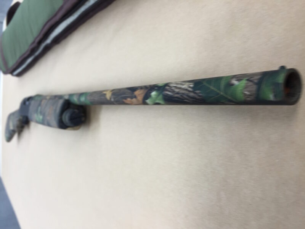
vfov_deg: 48.2
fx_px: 256
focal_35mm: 29
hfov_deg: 61.7
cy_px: 114
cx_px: 152
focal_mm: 4.15
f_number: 2.2
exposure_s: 1/40
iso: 40
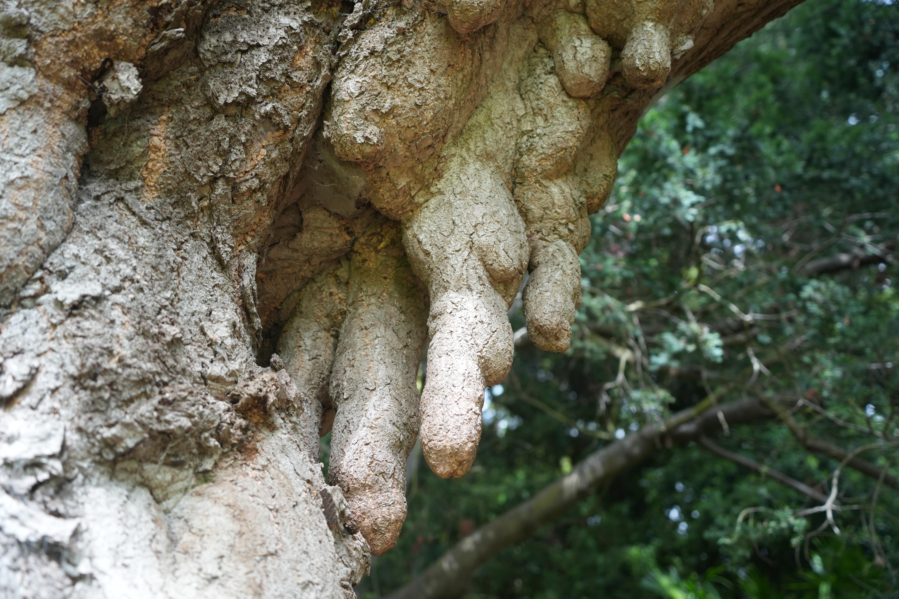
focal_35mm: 37
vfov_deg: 35.9
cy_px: 300
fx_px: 924
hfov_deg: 51.9
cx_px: 450
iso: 500
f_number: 3.2
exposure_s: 1/100
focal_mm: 37
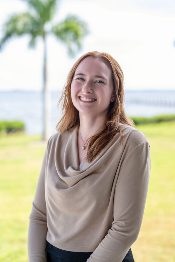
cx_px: 88
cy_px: 131
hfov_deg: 27.0
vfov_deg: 39.6
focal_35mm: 50
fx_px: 364
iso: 125
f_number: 2.2
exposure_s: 1/640
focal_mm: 50
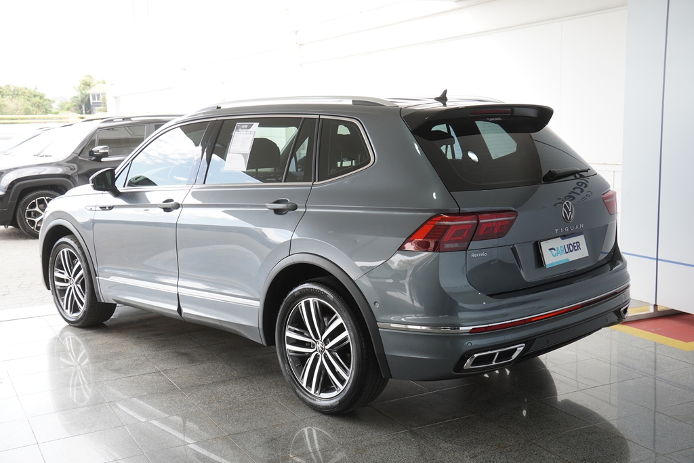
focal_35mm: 40
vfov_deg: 33.0
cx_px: 347
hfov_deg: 47.9
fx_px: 781
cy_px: 232
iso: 200
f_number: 4.5
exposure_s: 1/125
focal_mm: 27
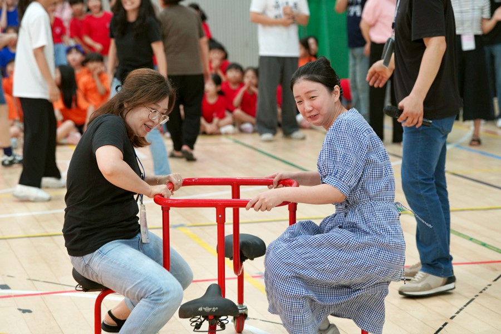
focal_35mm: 95
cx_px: 250
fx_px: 1322
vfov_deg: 14.4
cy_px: 167
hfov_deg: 21.5
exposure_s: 1/160
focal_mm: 95
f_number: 4
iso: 1600
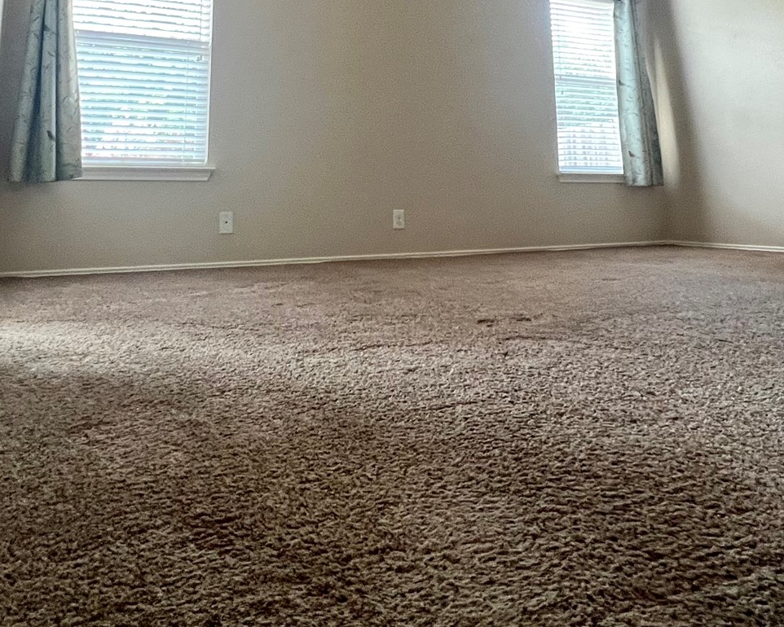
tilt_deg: +7.8
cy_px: 99
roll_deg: +0.2
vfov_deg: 49.1
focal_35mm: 27
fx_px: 627
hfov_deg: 64.0
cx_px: 375
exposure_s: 1/60
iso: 250
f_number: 1.8
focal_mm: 1.57
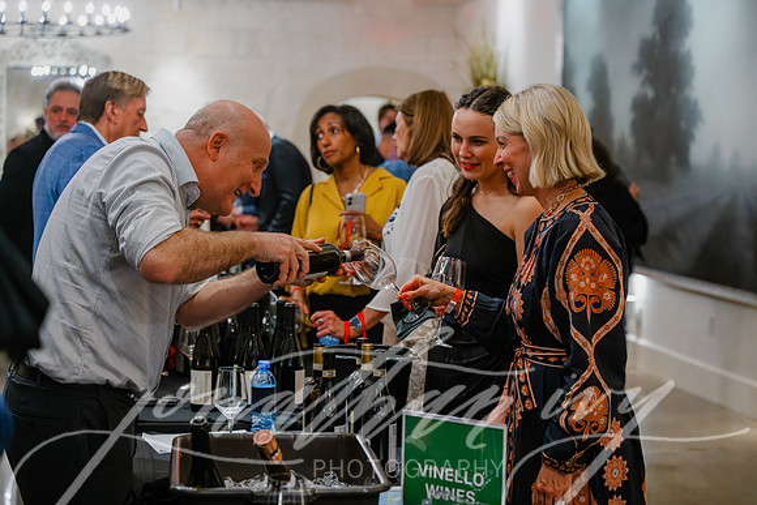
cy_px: 252
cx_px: 378
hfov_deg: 28.8
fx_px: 1472
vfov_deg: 19.5
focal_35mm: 70
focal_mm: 70
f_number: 3.5
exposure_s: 1/160
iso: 7200
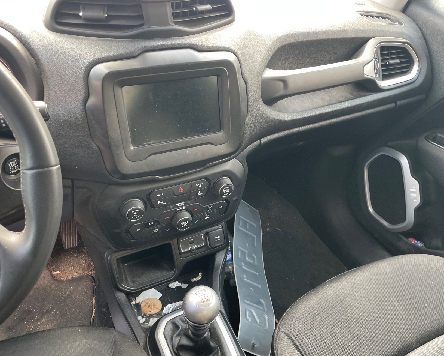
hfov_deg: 62.2
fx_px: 368
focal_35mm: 28
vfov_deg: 51.5
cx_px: 221
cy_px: 180
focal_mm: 4.2
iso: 125
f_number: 1.6
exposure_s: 1/65
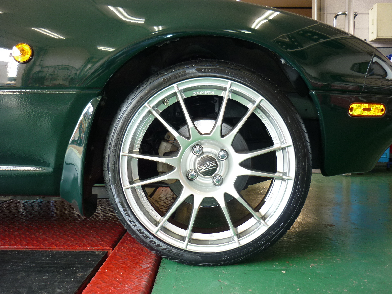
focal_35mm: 33
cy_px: 147
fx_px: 374
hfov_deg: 55.4
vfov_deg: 42.9
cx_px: 196
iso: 100
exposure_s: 1/30
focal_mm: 5.5
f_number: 2.8
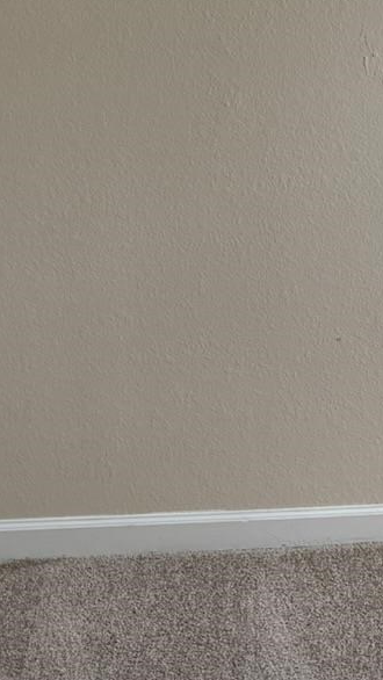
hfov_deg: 12.0
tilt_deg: -9.6
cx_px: 462
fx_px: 1786
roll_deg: -2.9
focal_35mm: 99
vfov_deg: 21.4
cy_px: 159
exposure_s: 1/121
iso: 50
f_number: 1.6
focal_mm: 5.96
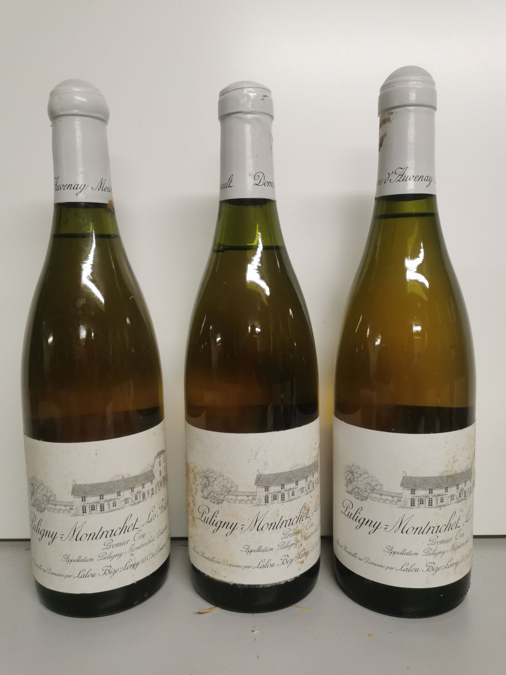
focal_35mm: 27
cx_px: 253
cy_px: 338
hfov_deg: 51.4
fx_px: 526
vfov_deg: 65.3
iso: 125
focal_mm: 5.58
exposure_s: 1/100
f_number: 1.8
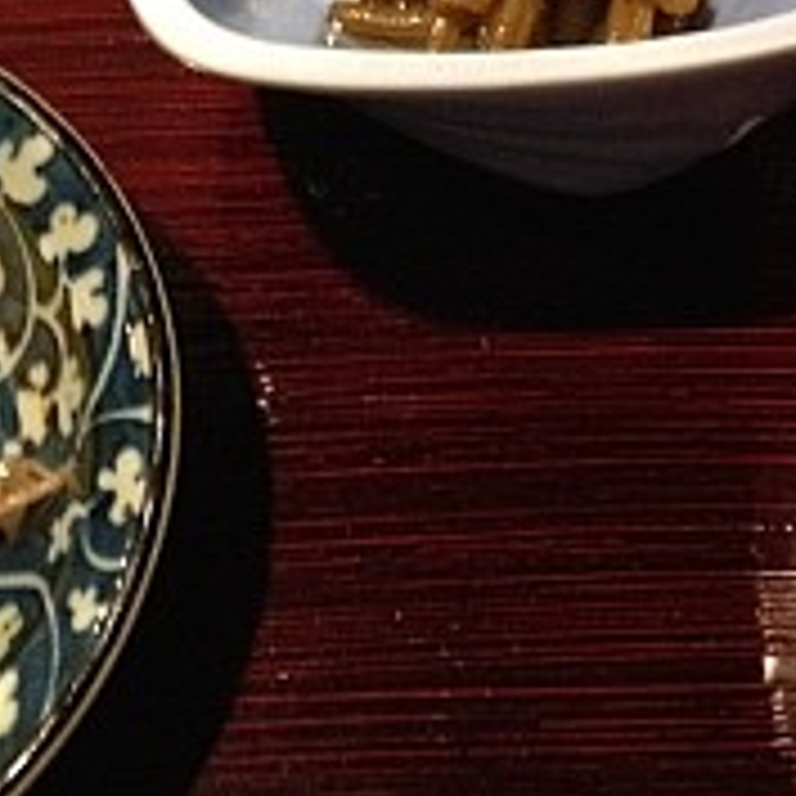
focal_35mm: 110
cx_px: 836
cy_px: -286
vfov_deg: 15.0
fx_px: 2862
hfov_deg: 15.5
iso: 320
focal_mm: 4.12
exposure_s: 1/20
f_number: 2.4
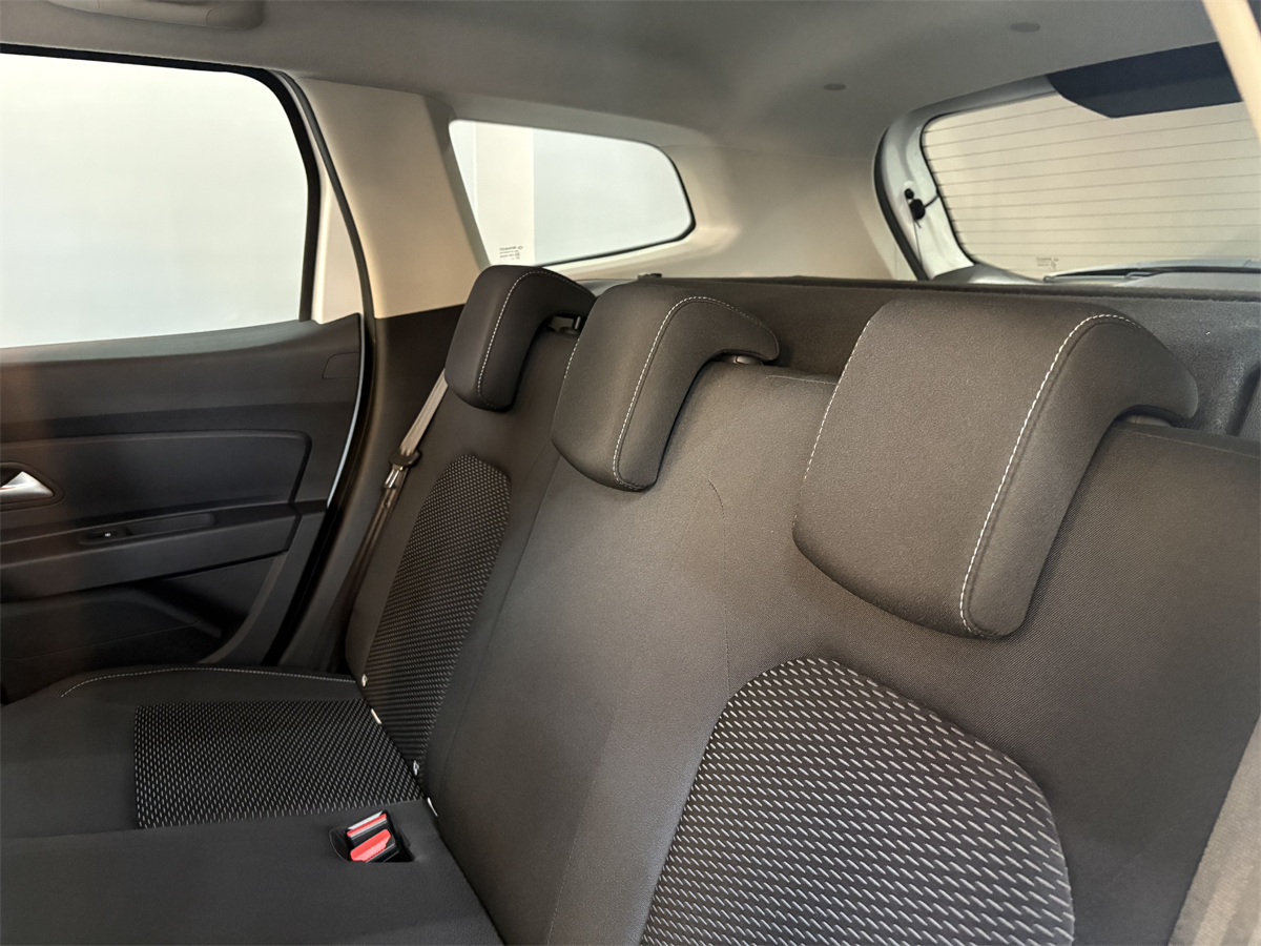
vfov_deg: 53.1
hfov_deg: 67.3
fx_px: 947
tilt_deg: -3.0
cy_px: 473
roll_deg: +2.6
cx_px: 630
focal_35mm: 26
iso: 80
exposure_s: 1/121
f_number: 1.6
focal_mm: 5.96
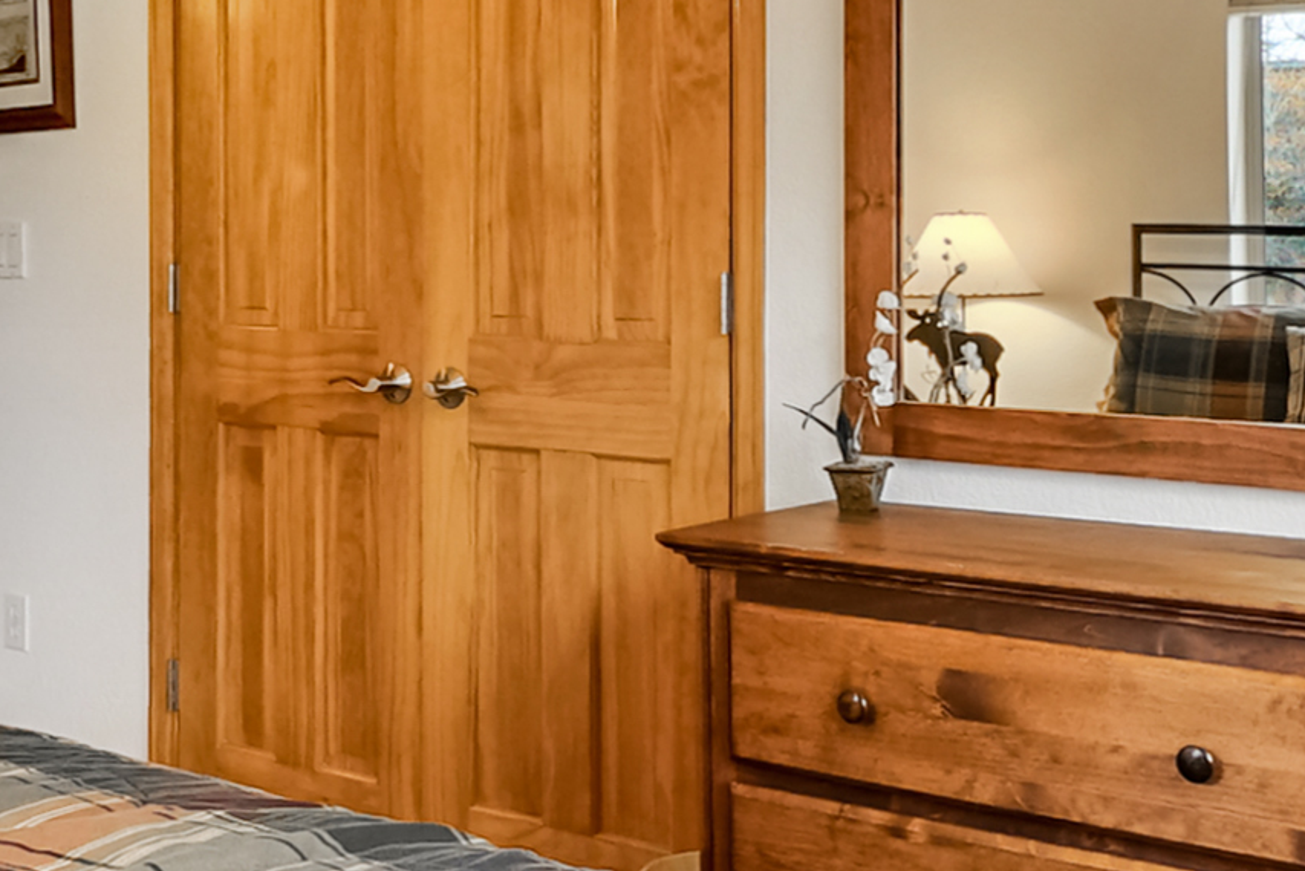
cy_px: 335
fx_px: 1776
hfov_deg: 40.3
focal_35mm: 49
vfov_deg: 27.5
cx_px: 610
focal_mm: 10
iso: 320
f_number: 22
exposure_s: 1/10
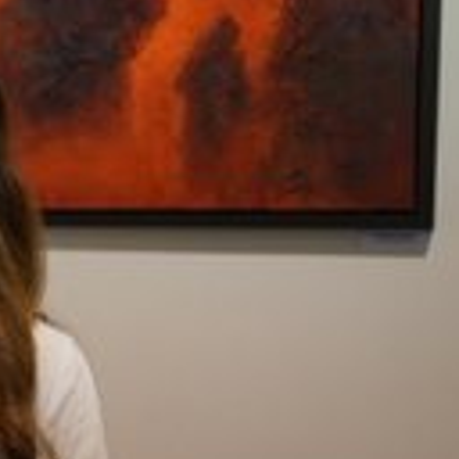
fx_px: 960
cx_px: -122
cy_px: 299
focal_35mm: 64
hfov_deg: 23.9
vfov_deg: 26.8
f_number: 2.8
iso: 1600
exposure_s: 1/250
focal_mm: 24
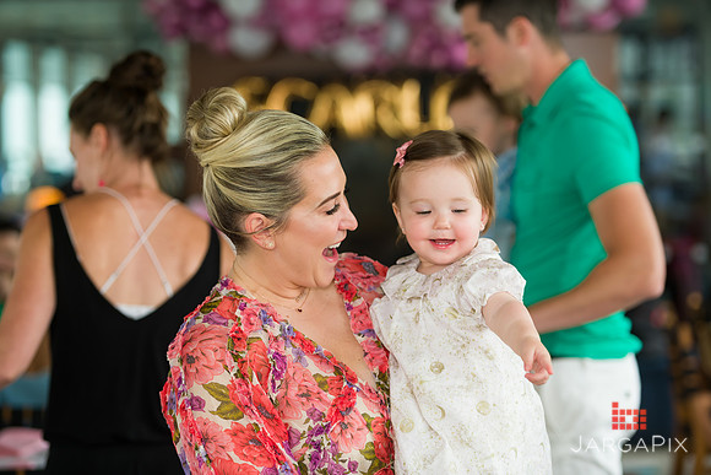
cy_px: 238
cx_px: 356
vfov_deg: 12.2
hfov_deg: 18.3
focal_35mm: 112
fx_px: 2212
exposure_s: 1/200
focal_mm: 112
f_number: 3.2
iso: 400
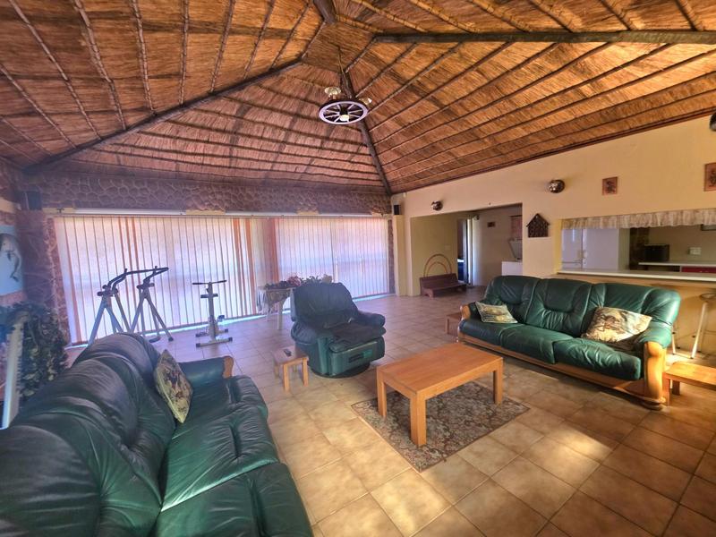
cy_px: 268
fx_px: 269
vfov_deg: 89.9
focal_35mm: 13
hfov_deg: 106.2
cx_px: 358
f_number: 1.9
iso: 320
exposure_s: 1/50.3
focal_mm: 2.2
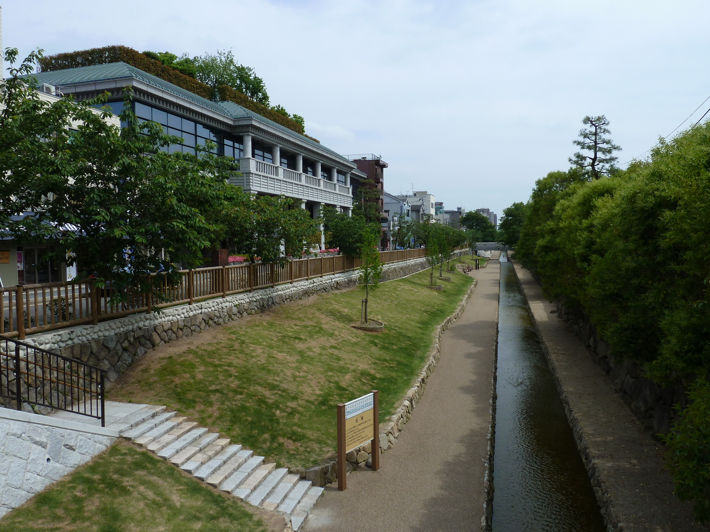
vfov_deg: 54.9
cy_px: 266
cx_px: 355
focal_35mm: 25
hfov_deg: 69.4
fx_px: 513
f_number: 5
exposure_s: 1/400
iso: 80
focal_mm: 4.1
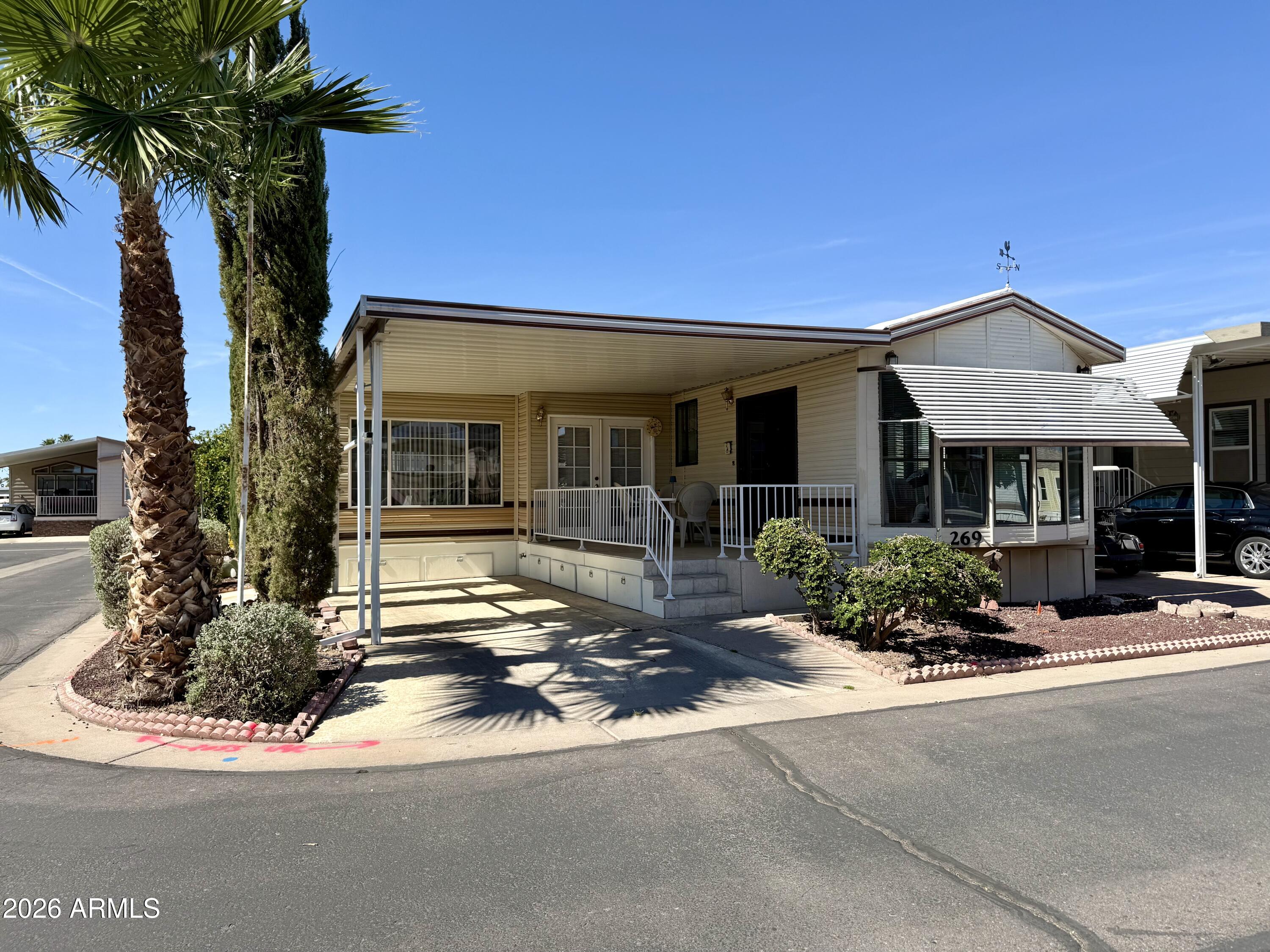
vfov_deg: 56.8
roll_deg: +0.0
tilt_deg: +1.0
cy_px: 476
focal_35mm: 24
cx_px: 635
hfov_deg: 71.6
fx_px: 881
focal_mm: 6.76
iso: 80
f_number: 1.78
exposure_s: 1/4167
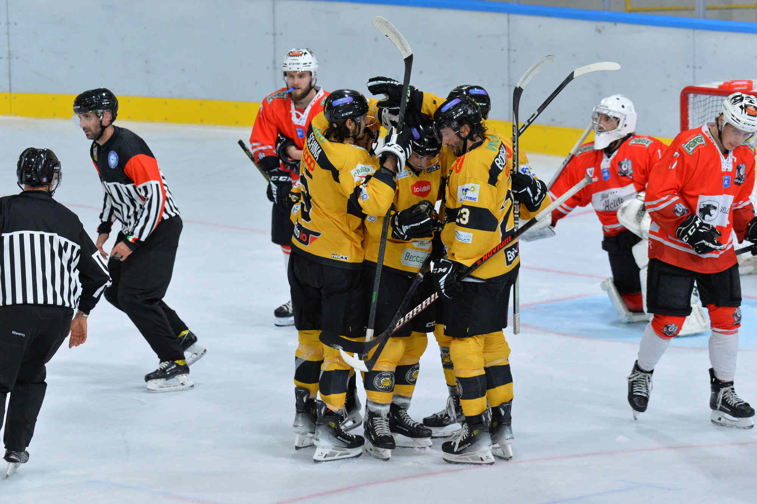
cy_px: 252
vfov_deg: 4.7
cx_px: 378
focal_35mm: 290
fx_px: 6093
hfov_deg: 7.1
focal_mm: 290
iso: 4000
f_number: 6.3
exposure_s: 1/1000
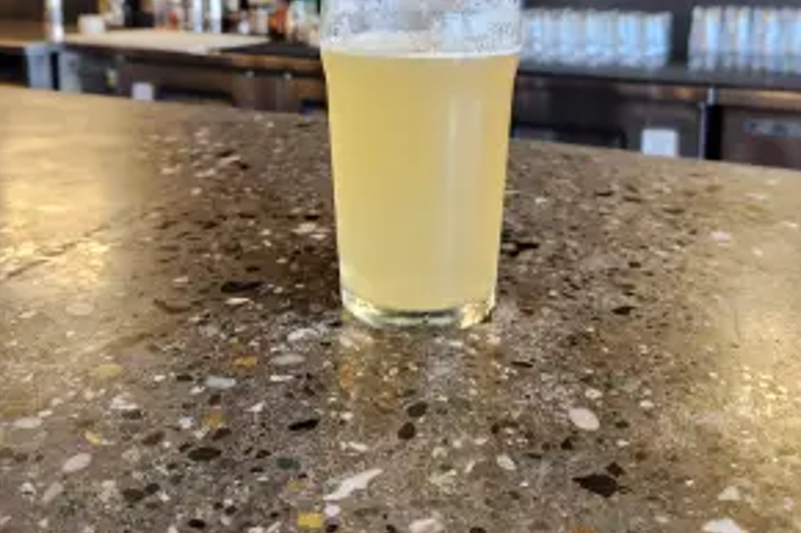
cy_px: 55
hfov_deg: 57.2
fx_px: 734
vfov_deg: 37.4
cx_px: 403
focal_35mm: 33
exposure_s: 1/120
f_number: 1.8
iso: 500
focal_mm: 5.4
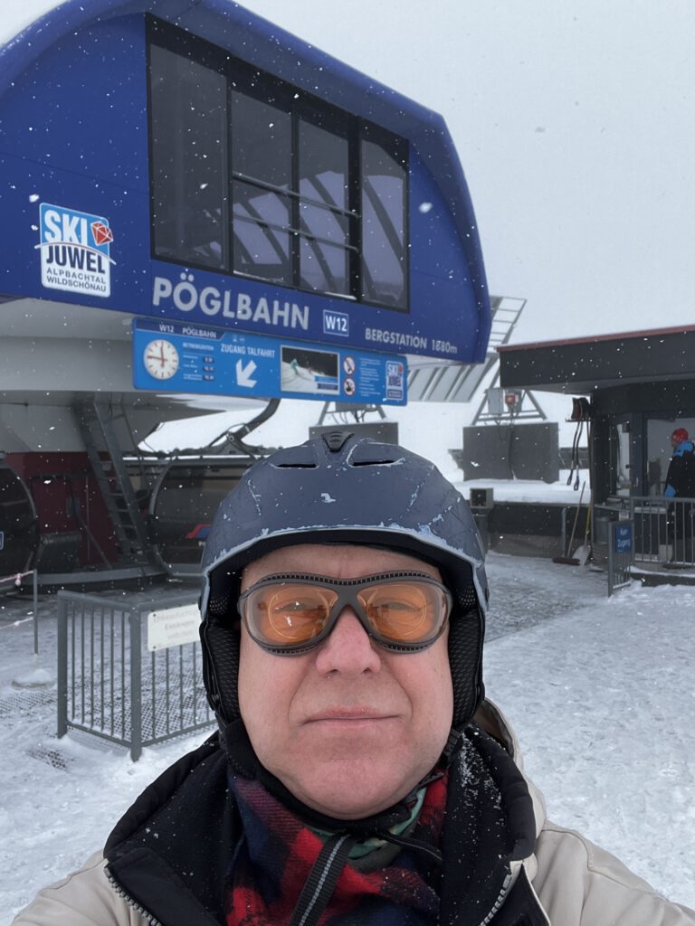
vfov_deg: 60.0
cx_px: 348
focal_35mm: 30
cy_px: 463
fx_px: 803
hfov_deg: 46.8
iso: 32
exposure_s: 1/474
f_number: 2.2
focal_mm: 2.71
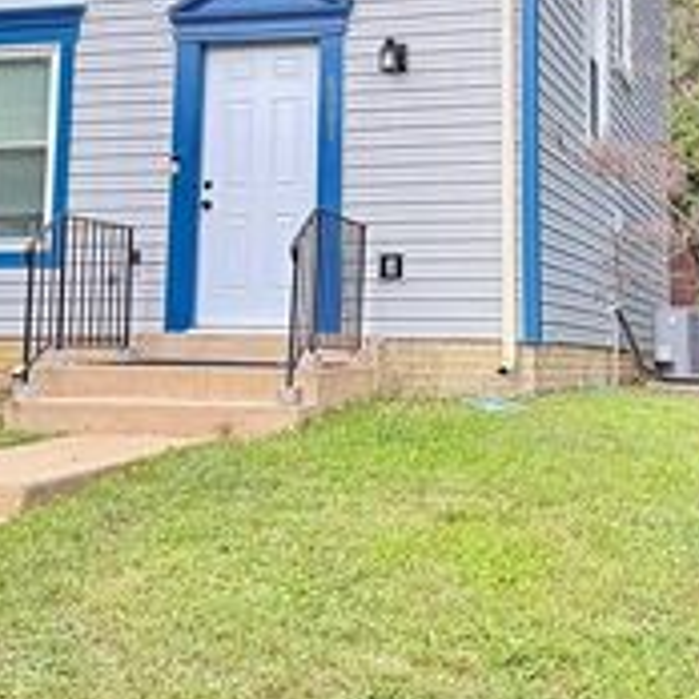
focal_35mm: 61
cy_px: 123
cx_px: 350
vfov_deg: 27.5
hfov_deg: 28.2
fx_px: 1394
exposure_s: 1/33
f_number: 1.78
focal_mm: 6.76
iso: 1000
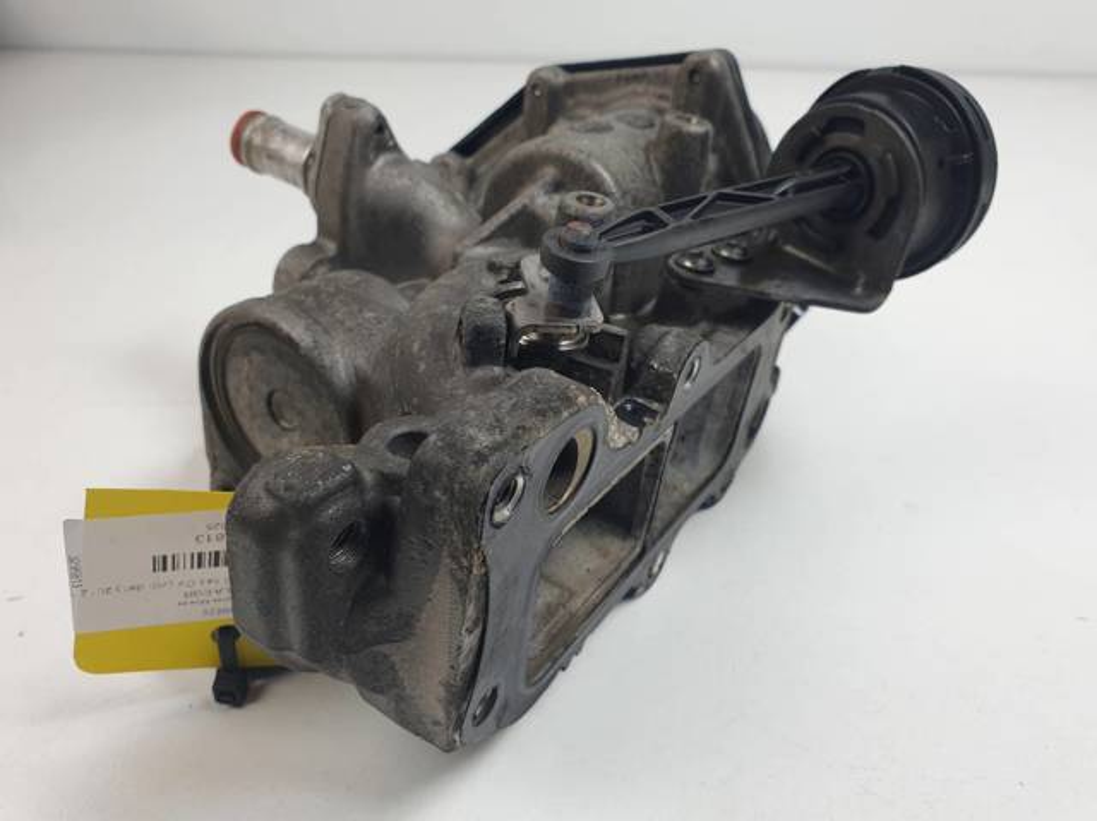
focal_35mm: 26
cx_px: 548
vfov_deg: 53.0
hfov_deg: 67.3
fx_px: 823
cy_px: 410
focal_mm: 4.3
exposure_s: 1/146
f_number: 2.4
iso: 50
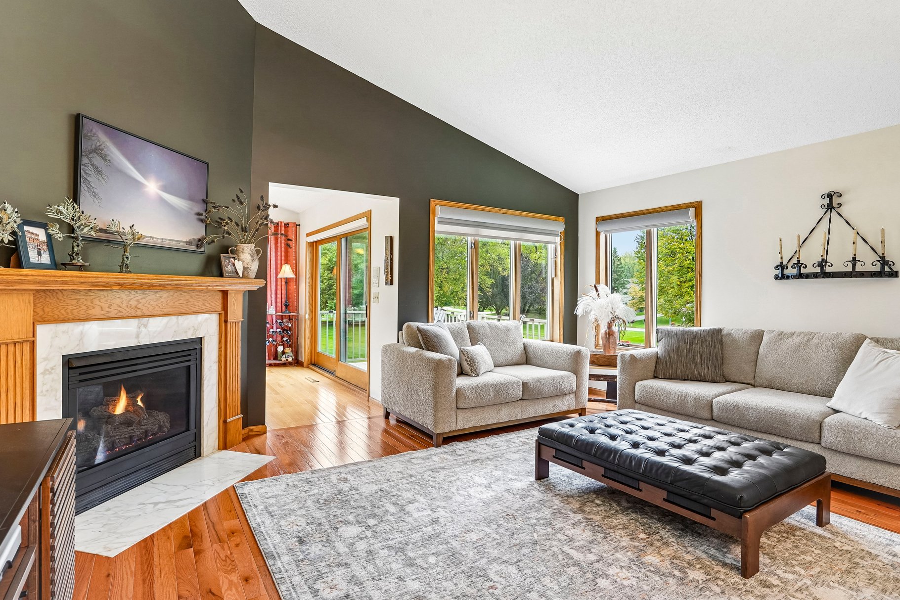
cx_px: 443
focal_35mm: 18
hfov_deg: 90.0
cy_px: 290
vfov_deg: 67.4
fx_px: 450
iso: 400
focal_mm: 16
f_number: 8
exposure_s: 1/10
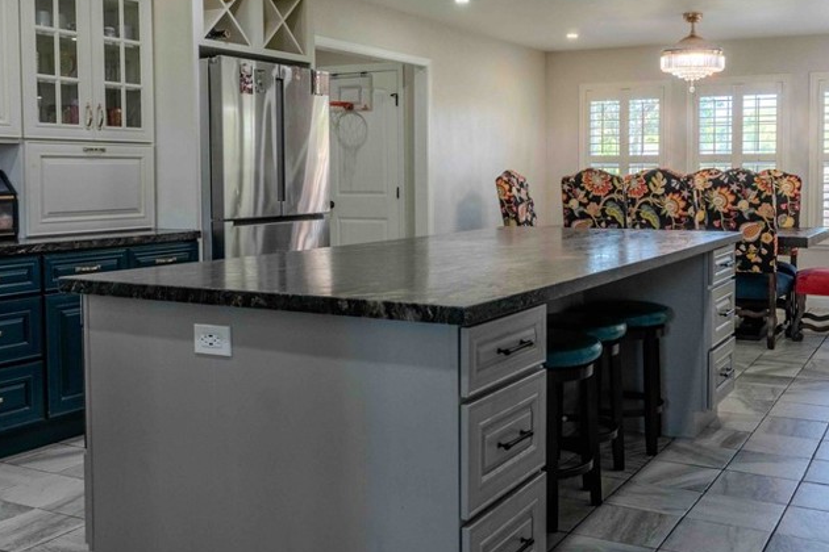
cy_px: 218
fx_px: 898
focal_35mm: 39
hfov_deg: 49.1
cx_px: 513
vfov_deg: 34.1
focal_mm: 16
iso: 100
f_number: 9
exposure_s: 1/200
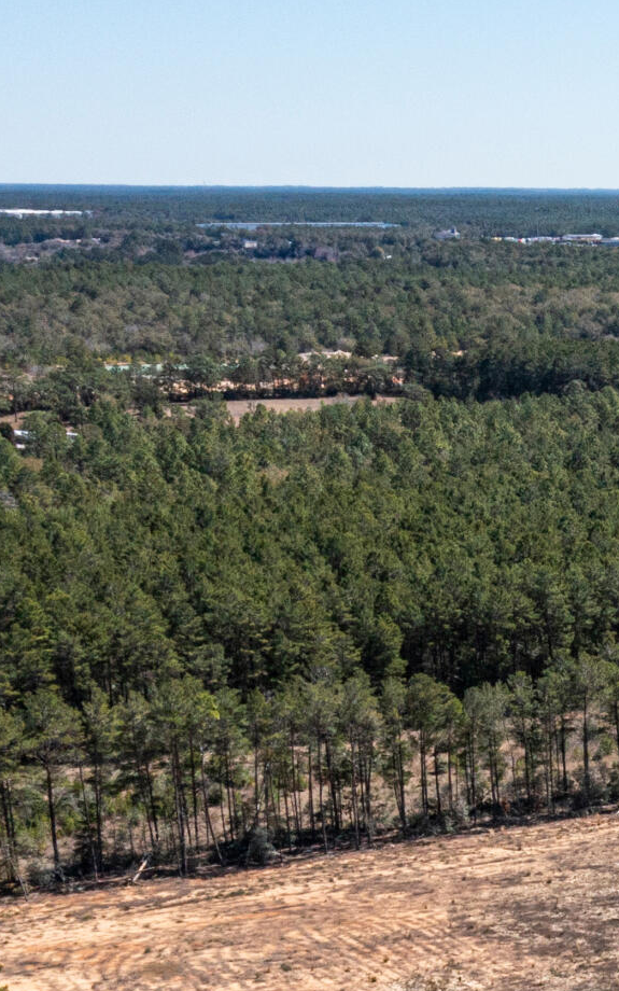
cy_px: 840
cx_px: 1086
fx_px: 2510
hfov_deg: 12.9
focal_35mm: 93
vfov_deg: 21.9
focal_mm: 10.26
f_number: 9
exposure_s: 1/400
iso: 100
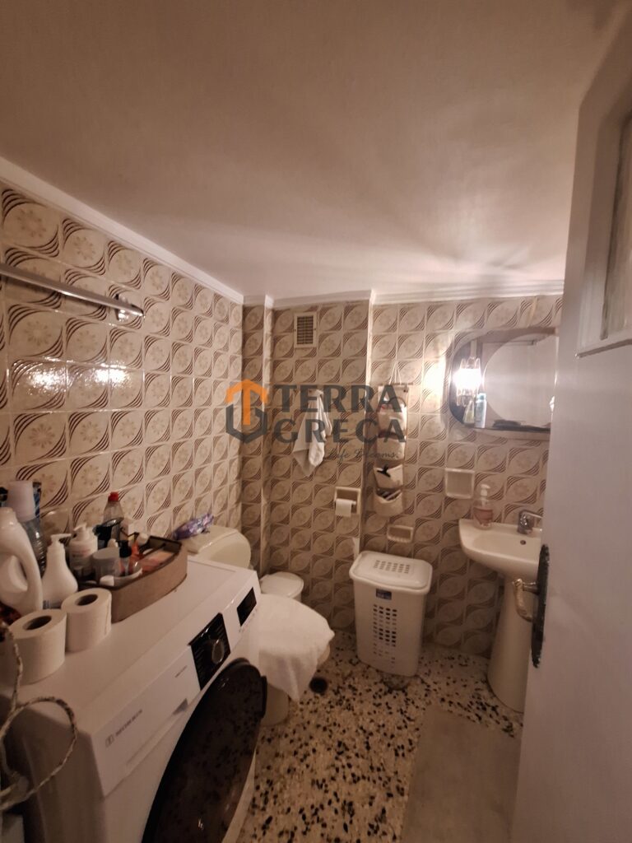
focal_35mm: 13
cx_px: 316
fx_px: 316
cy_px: 422
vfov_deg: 106.2
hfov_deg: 89.9
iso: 500
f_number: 2.2
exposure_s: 1/20
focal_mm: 1.74
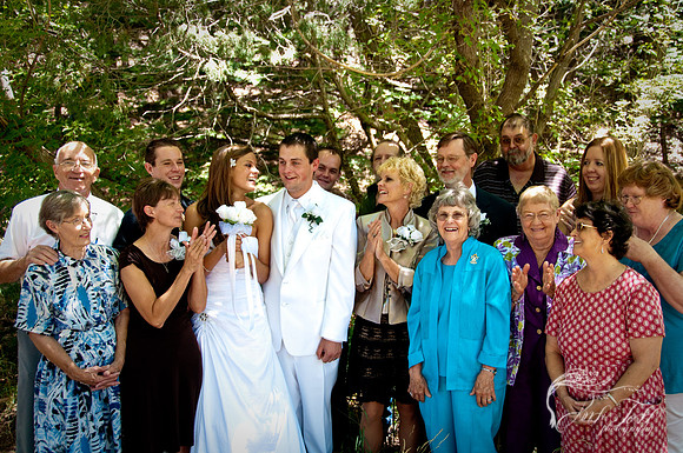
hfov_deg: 49.6
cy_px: 226
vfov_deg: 34.1
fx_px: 739
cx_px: 342
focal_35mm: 39
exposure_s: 1/100
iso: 400
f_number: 3.8
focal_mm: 26
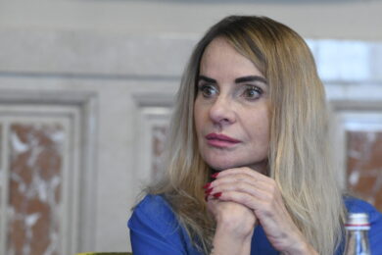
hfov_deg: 6.9
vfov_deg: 4.6
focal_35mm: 300
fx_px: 3183
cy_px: 128
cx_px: 191
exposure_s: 1/160
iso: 3200
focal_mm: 200
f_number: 5.6
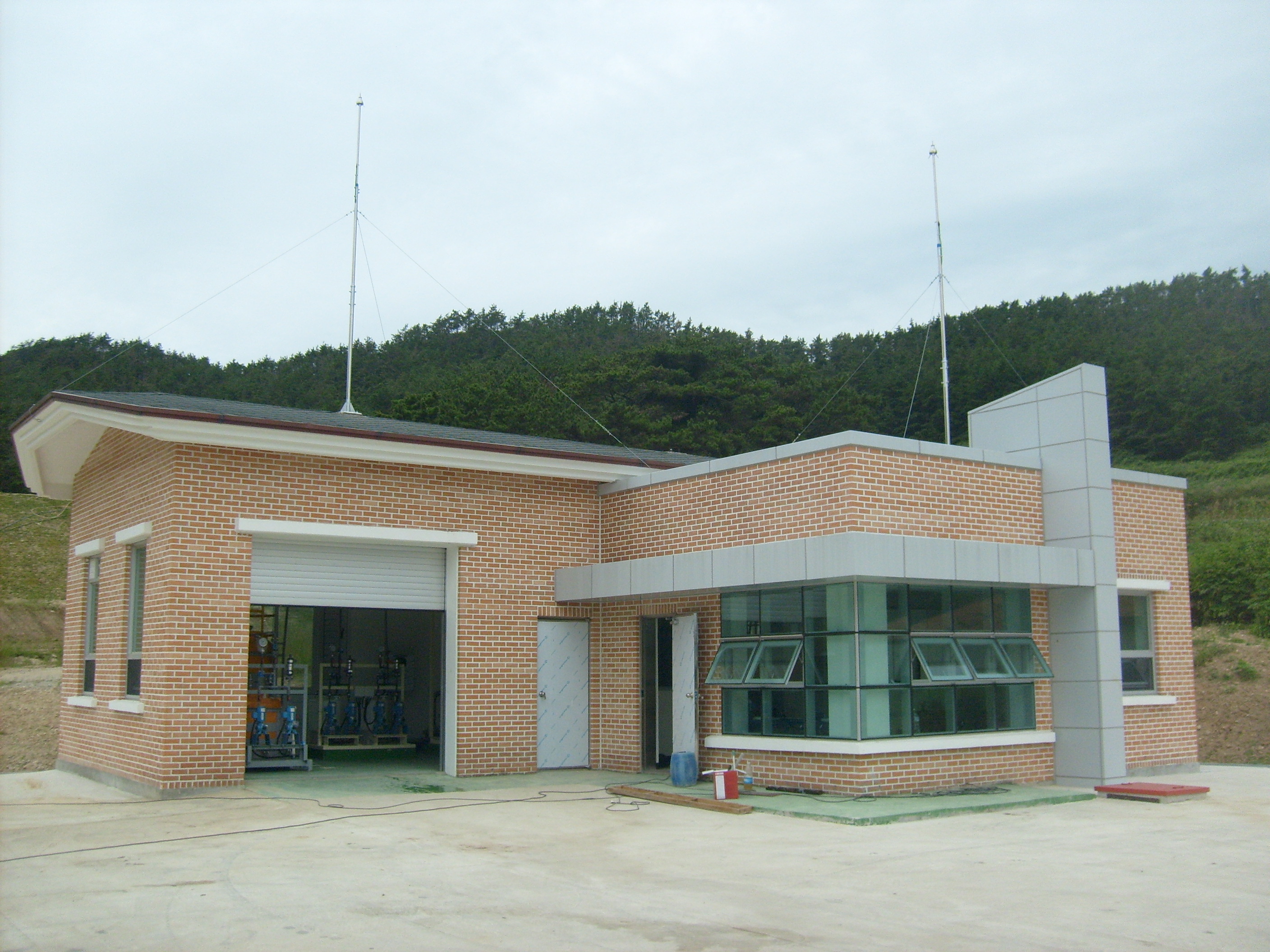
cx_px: 635
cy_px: 476
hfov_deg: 52.6
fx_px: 1284
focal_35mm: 35
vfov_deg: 40.7
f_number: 7.1
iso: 80
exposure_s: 1/180
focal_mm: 5.8
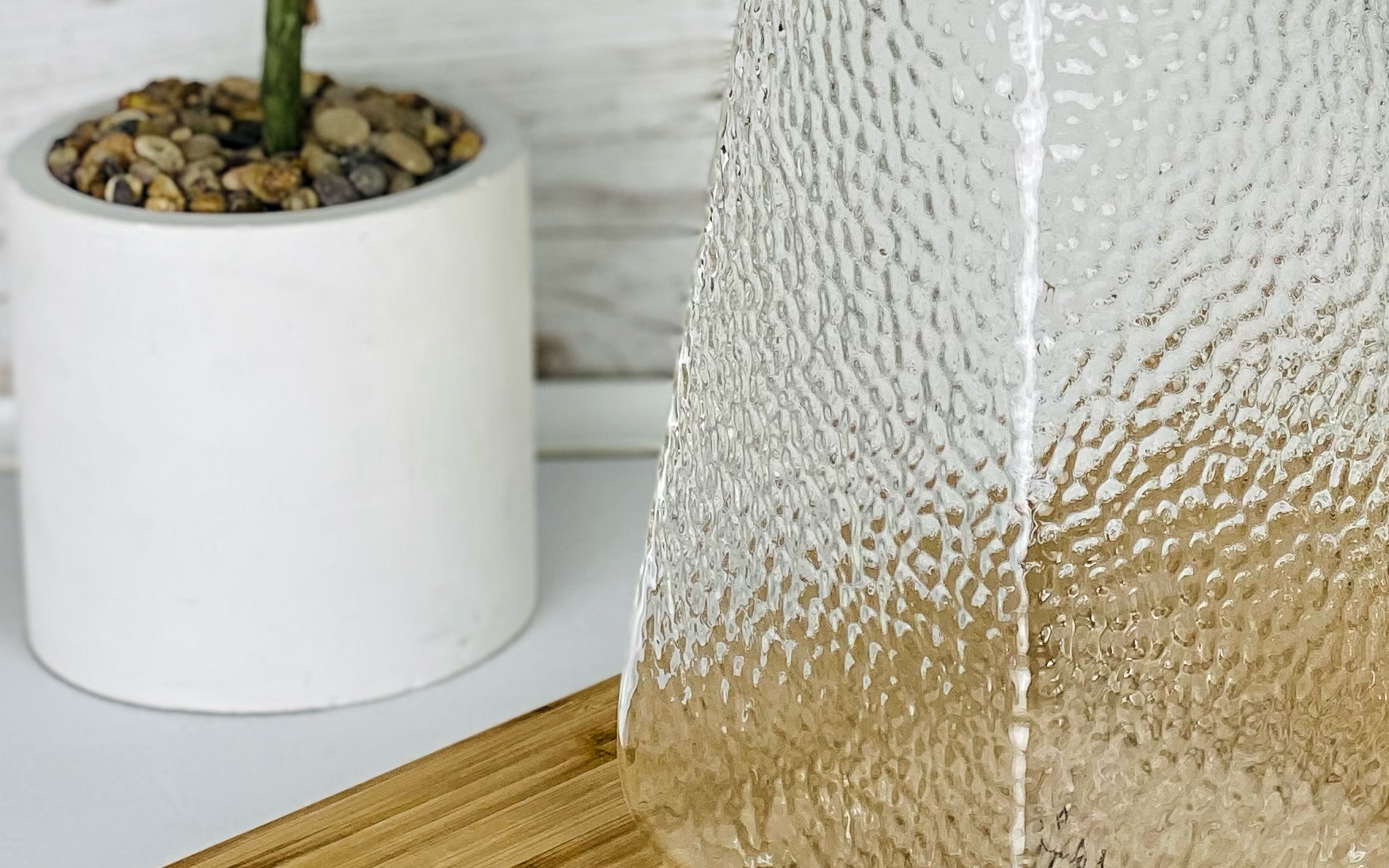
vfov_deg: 10.2
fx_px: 4808
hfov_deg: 16.3
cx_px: 1097
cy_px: -66
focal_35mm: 127
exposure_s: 1/178
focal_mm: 6
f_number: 2
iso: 20
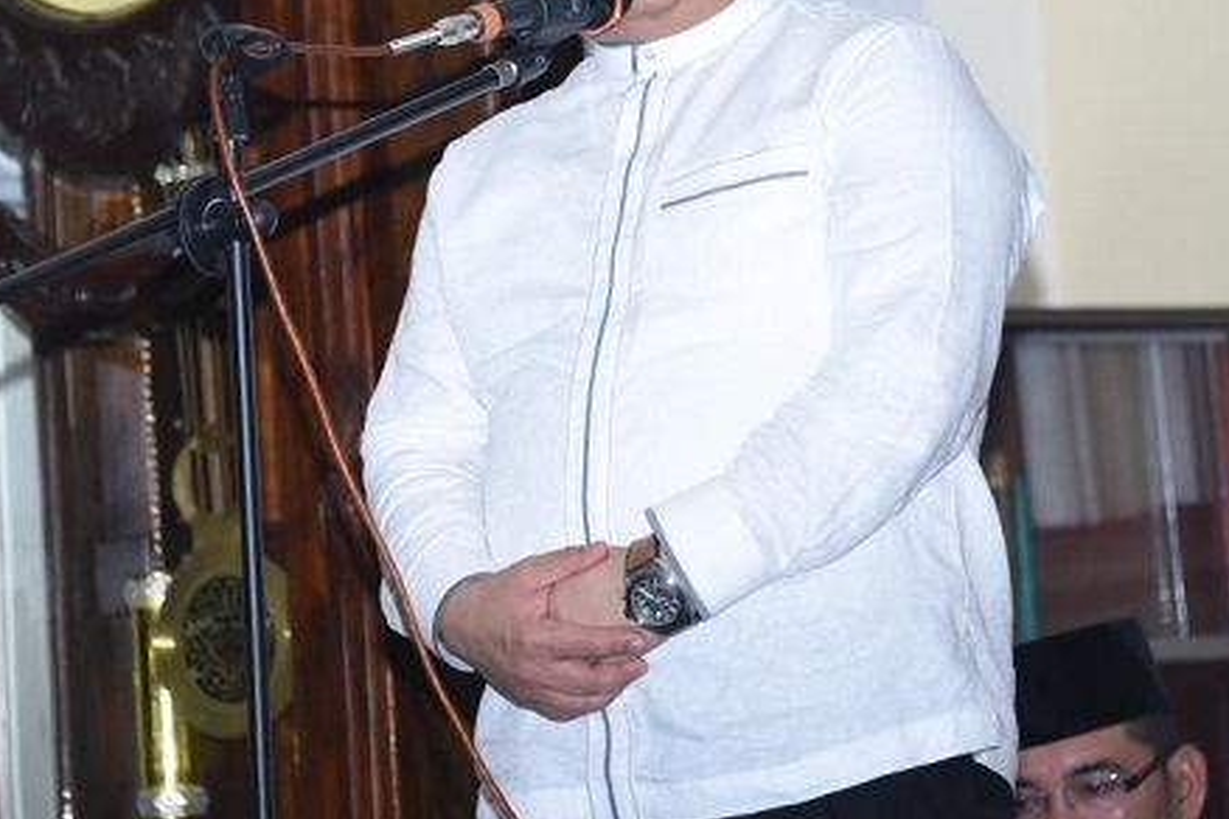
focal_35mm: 272
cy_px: 265
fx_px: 9285
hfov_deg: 7.6
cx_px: 620
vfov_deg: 5.1
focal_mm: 170
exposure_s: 1/200
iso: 2500
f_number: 5.6
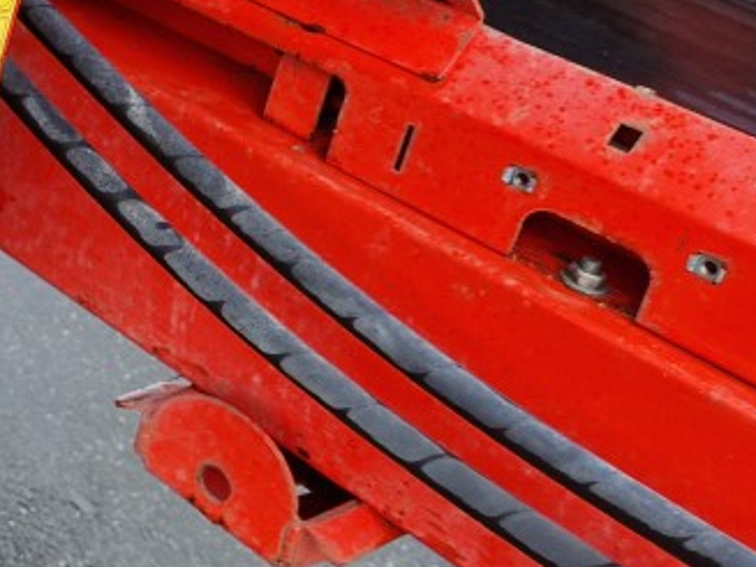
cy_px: -67
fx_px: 1572
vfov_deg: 19.5
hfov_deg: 22.3
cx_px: -377
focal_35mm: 72
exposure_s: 1/180
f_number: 1.8
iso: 50
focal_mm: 5.4
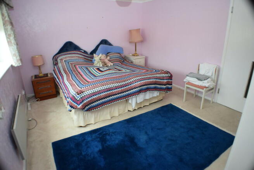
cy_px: 85
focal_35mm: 27
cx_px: 127
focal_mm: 18
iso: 640
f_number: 4
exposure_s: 1/60
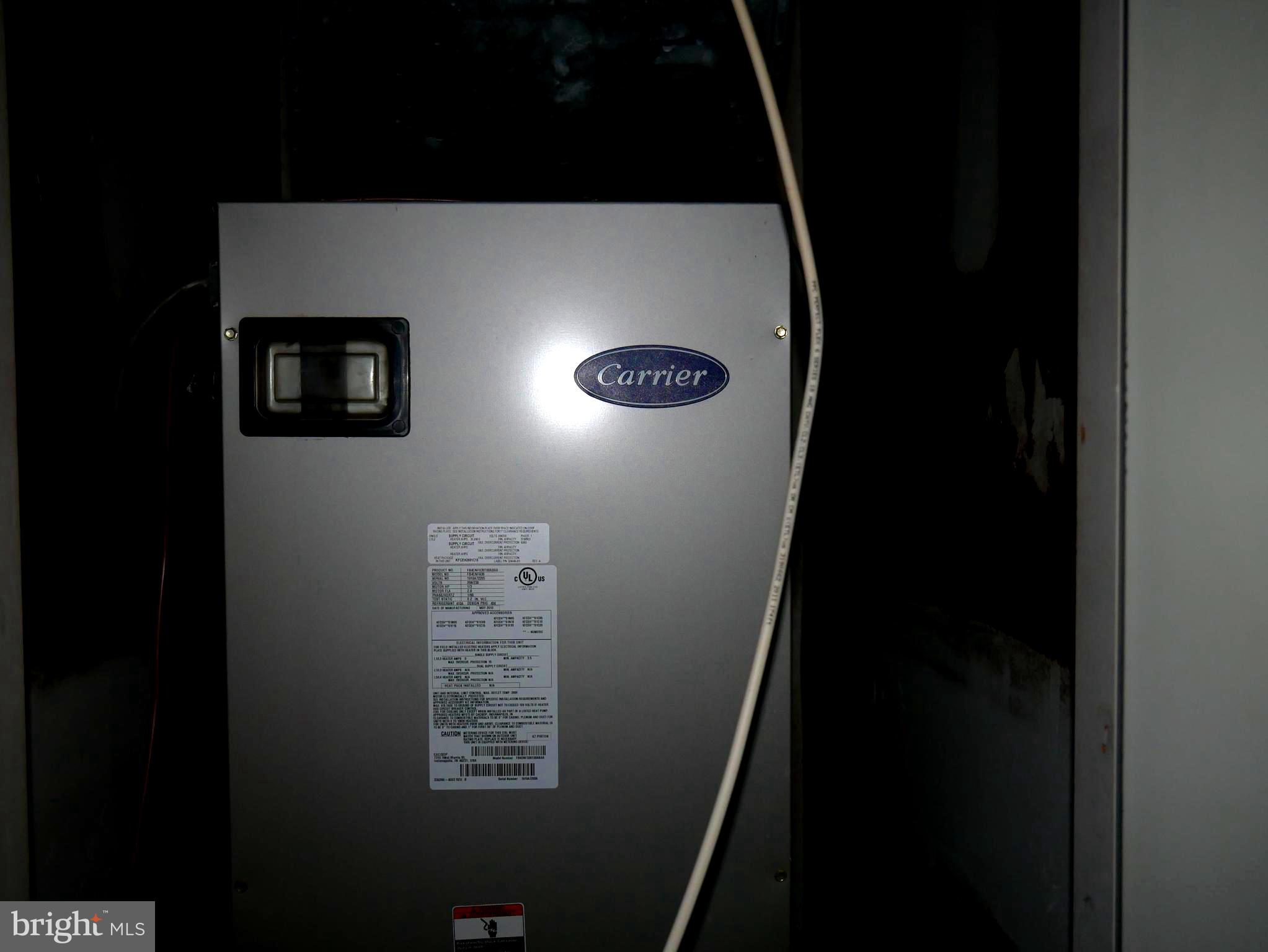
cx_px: 634
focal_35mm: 40
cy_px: 476
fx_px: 1466
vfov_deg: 36.0
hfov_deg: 46.8
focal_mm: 20
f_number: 4.1
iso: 800
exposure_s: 1/60
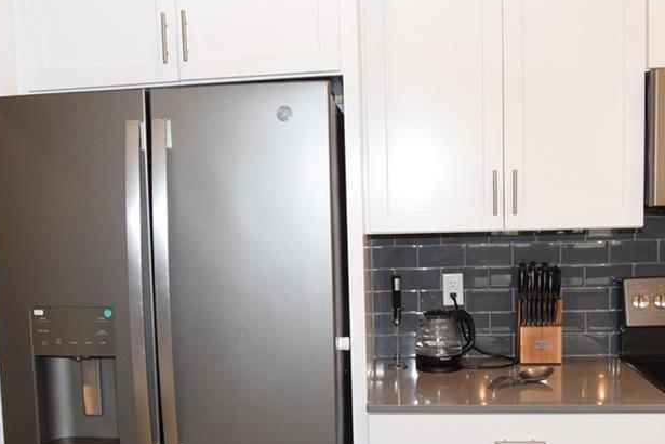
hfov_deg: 49.5
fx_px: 720
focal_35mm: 39
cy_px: 290
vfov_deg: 33.9
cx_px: 319
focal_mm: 10
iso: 800
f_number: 5
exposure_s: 1/100
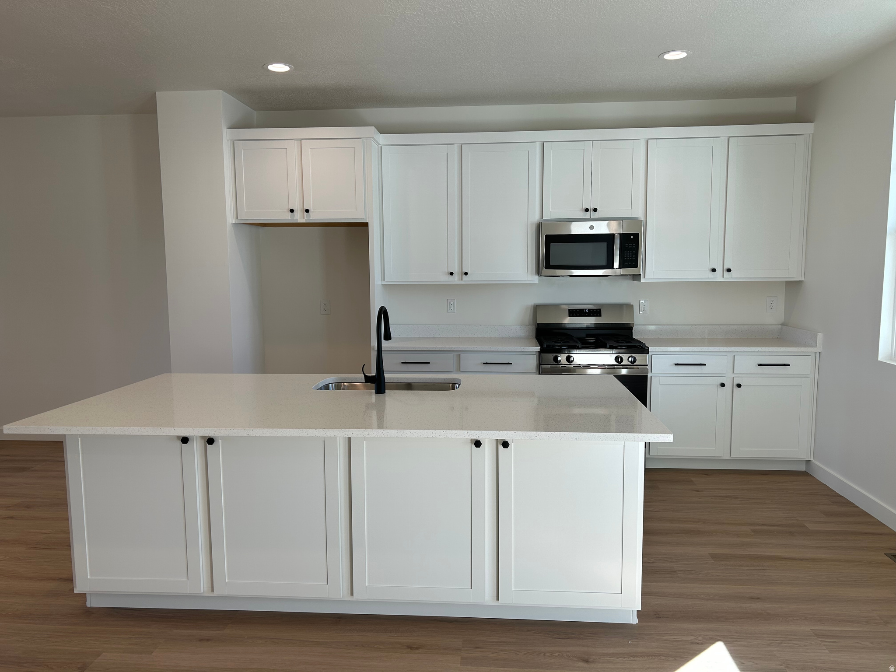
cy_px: 336
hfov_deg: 67.3
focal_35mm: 26
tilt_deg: -6.9
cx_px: 448
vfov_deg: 53.1
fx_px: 673
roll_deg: +0.3
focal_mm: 5.7
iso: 40
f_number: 1.5
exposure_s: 1/179
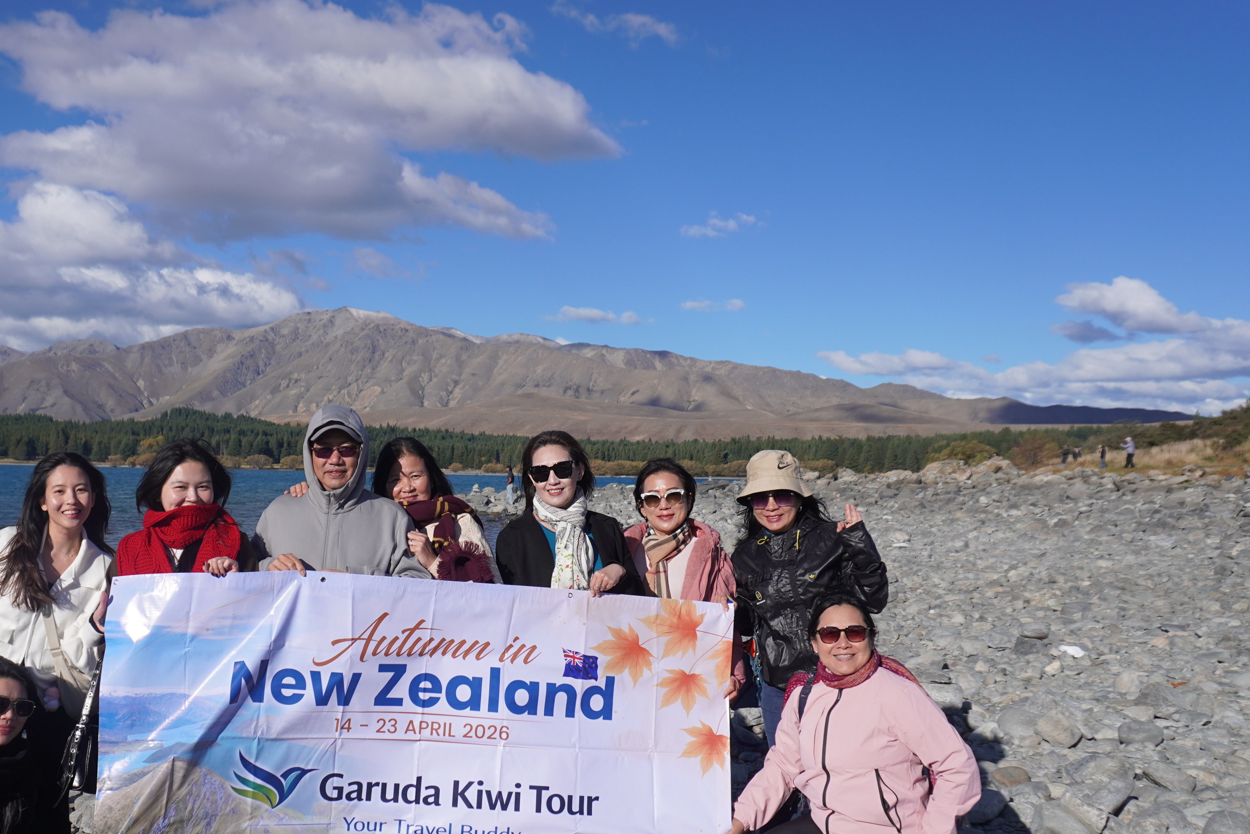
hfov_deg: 52.4
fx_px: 1250
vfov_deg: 36.8
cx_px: 448
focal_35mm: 36
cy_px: 471
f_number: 4.5
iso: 100
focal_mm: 16
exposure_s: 1/2000
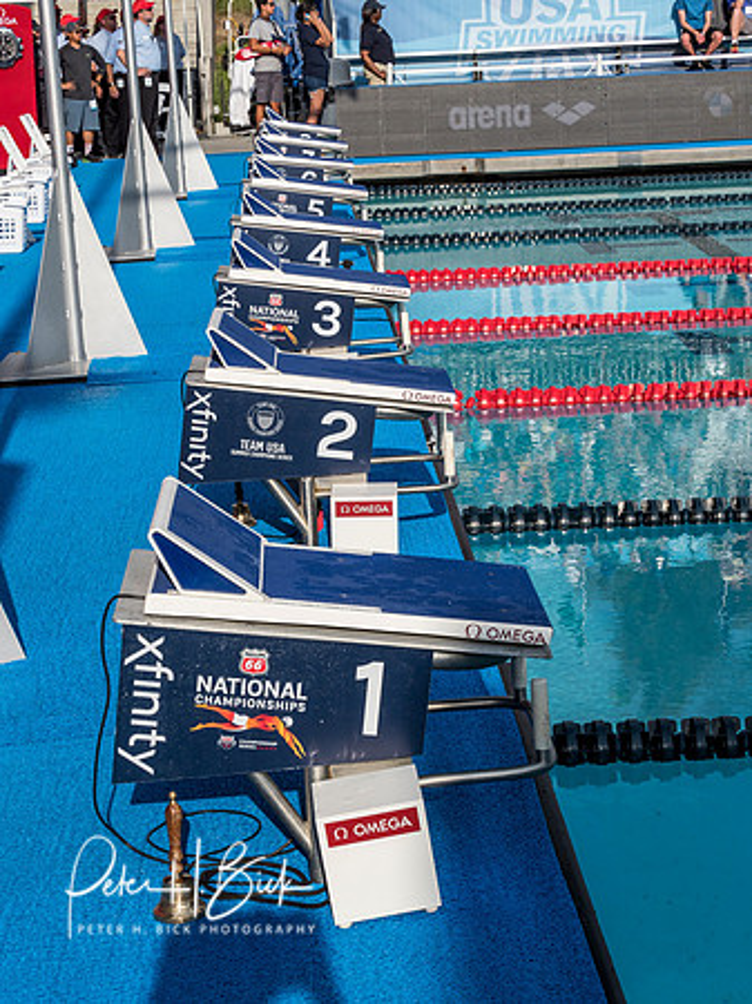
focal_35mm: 80
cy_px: 502
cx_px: 376
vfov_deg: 24.4
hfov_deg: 18.4
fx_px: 2319
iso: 320
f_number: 10
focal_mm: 40
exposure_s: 1/640
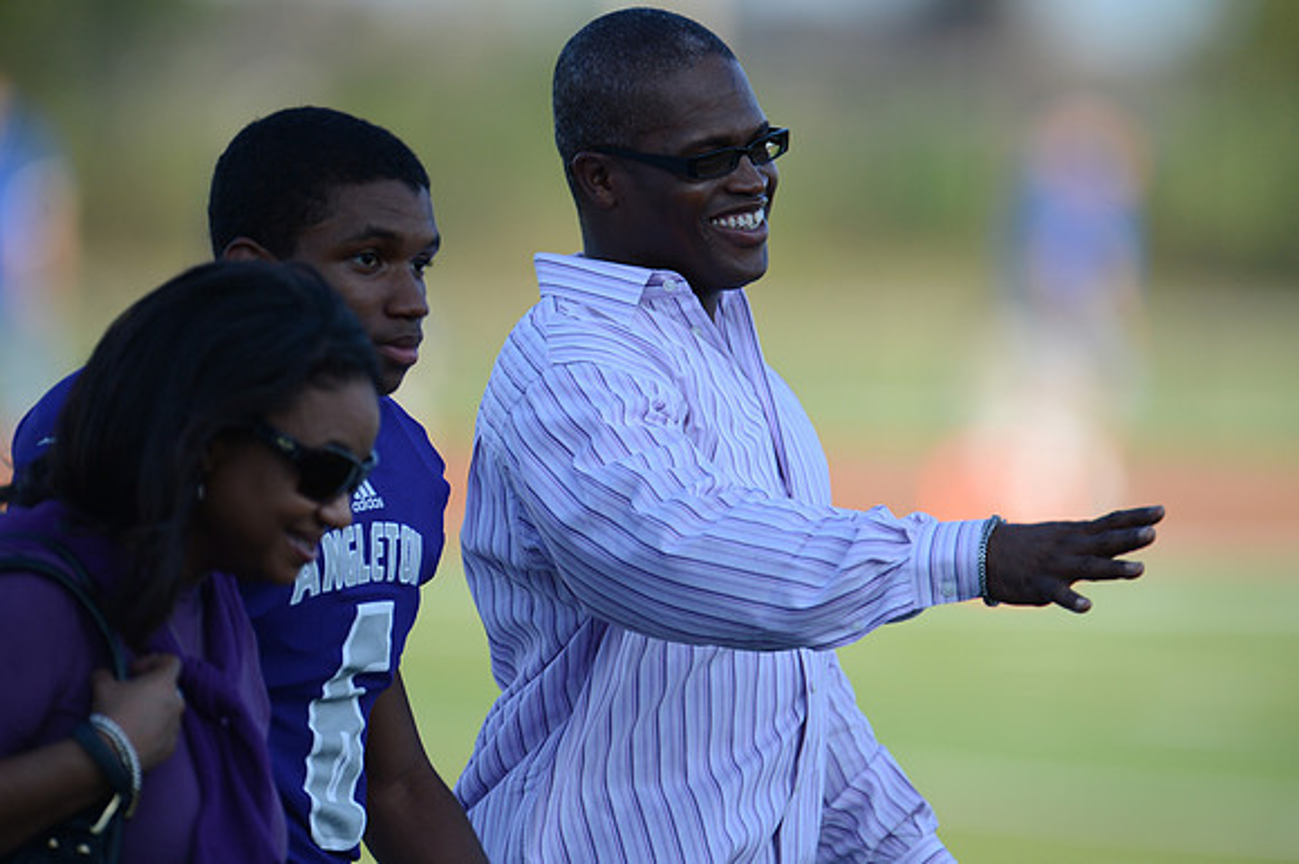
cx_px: 650
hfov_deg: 3.8
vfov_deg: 2.5
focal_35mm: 550
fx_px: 19834
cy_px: 432
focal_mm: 550
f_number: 4
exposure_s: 1/2500
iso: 800
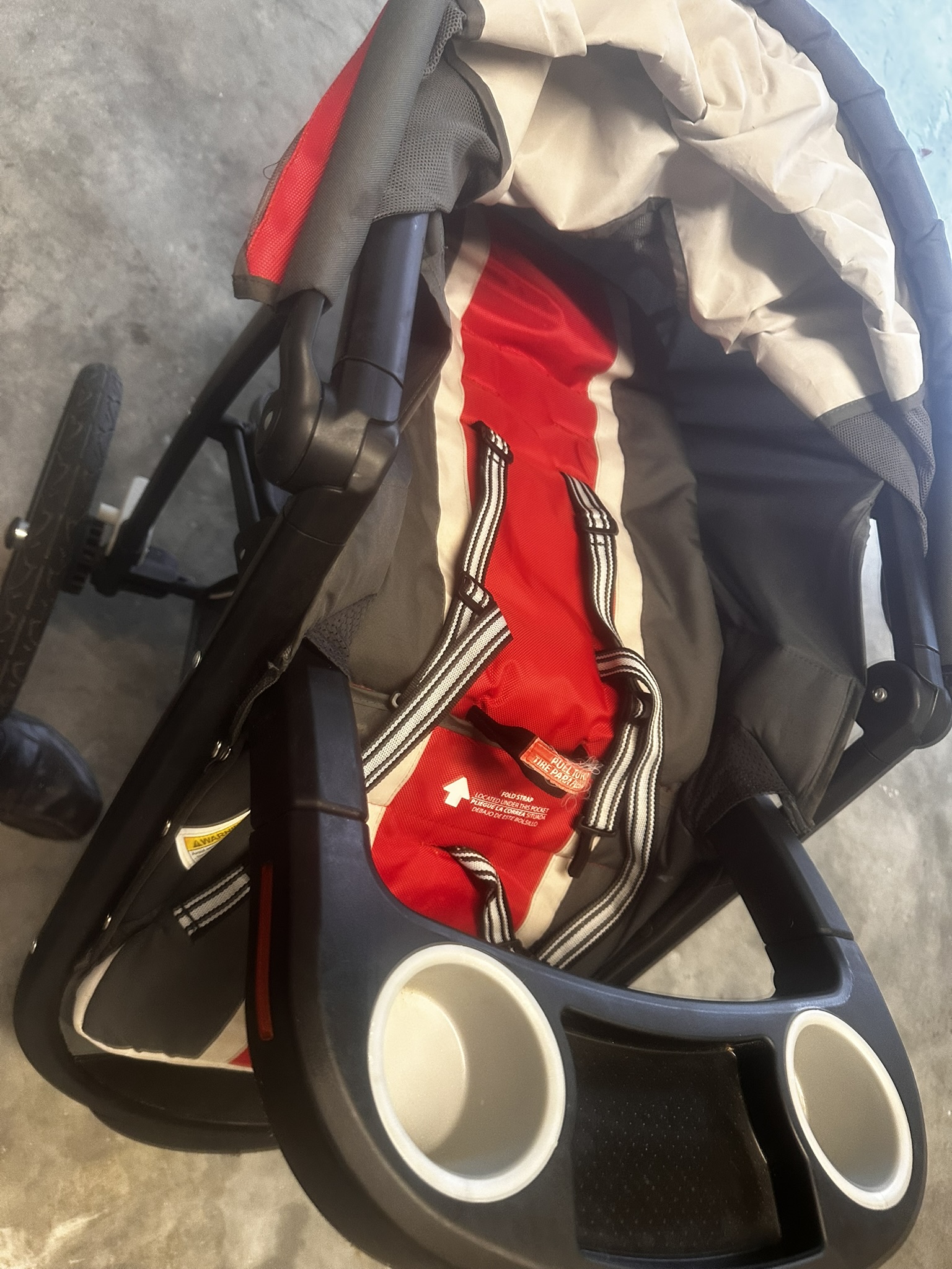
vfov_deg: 71.6
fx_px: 880
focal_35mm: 24
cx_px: 476
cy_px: 634
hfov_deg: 56.8
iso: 320
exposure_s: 1/60
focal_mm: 6.86
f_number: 1.78
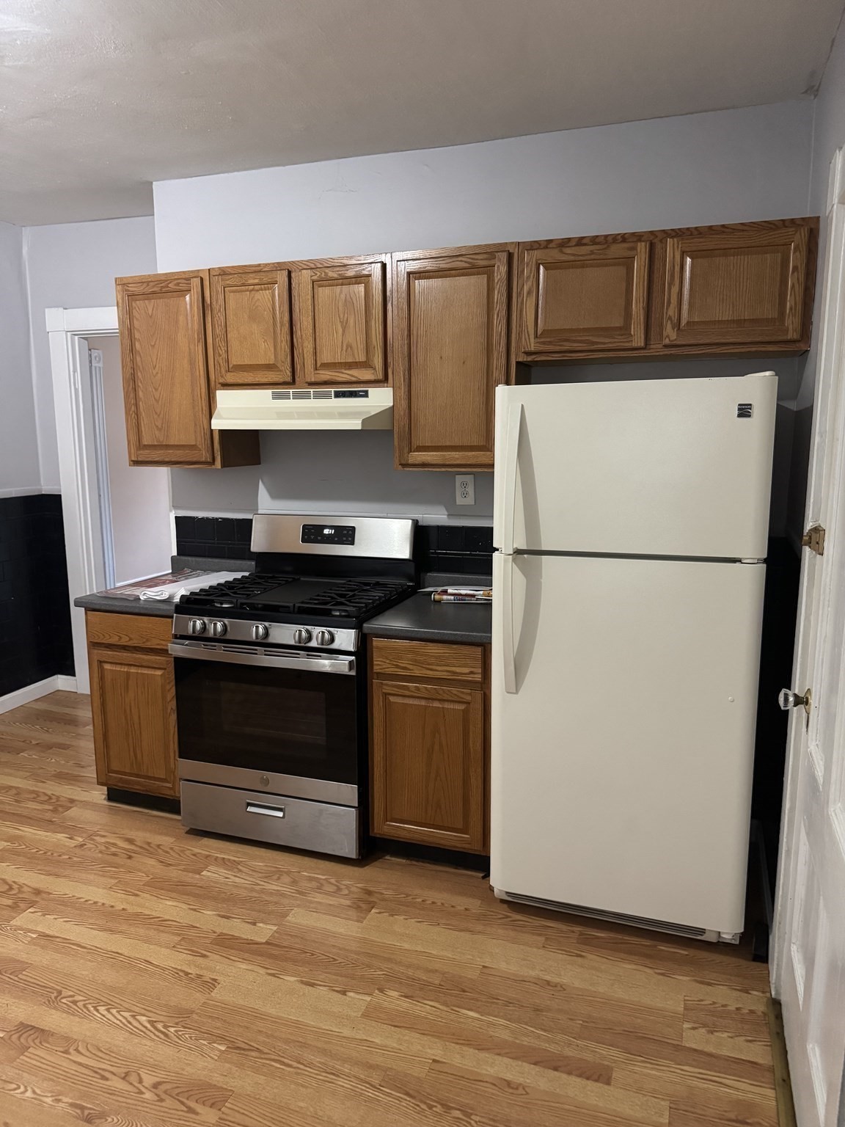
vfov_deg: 71.6
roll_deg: +0.1
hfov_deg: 56.8
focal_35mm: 24
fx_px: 781
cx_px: 422
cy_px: 564
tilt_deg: -10.5
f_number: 1.78
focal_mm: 6.76
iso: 800
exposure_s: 1/40
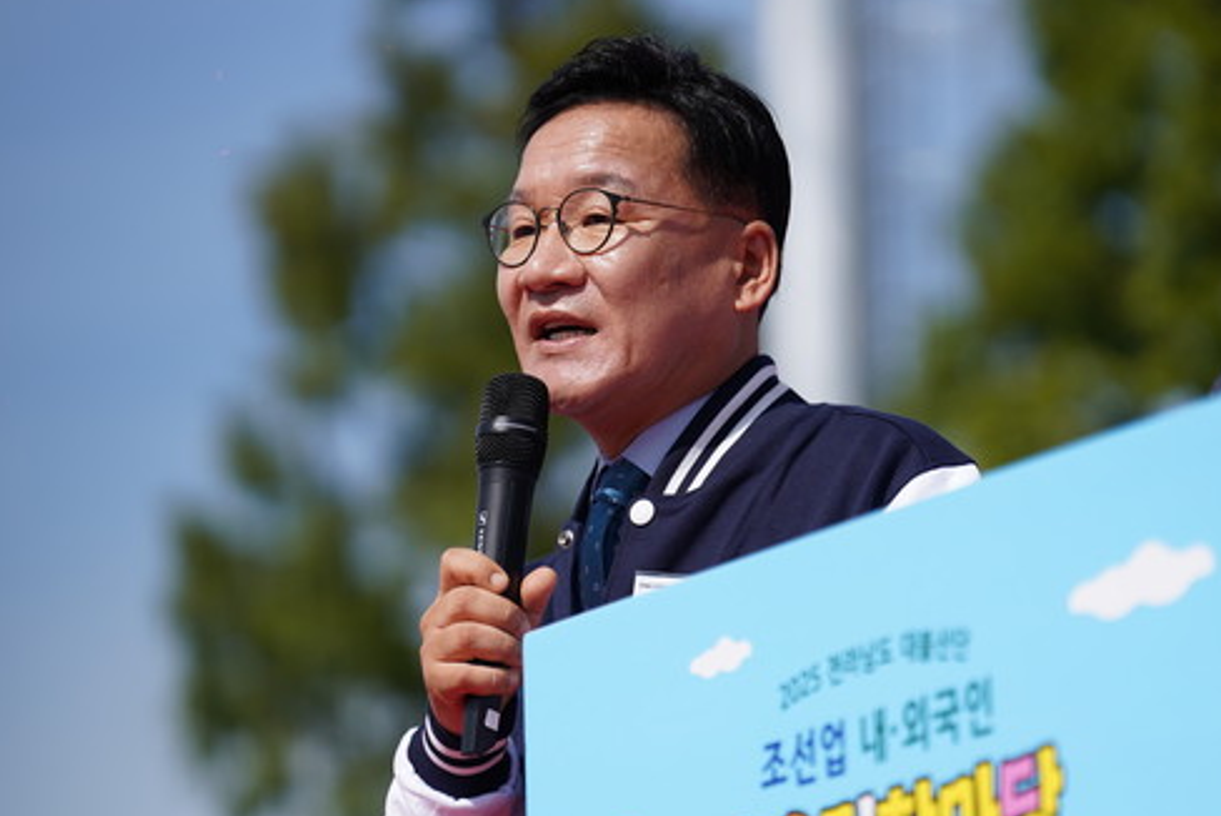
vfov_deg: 6.9
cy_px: 444
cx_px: 528
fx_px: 6753
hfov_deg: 10.3
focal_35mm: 199
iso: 100
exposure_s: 1/2500
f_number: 2.8
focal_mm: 145
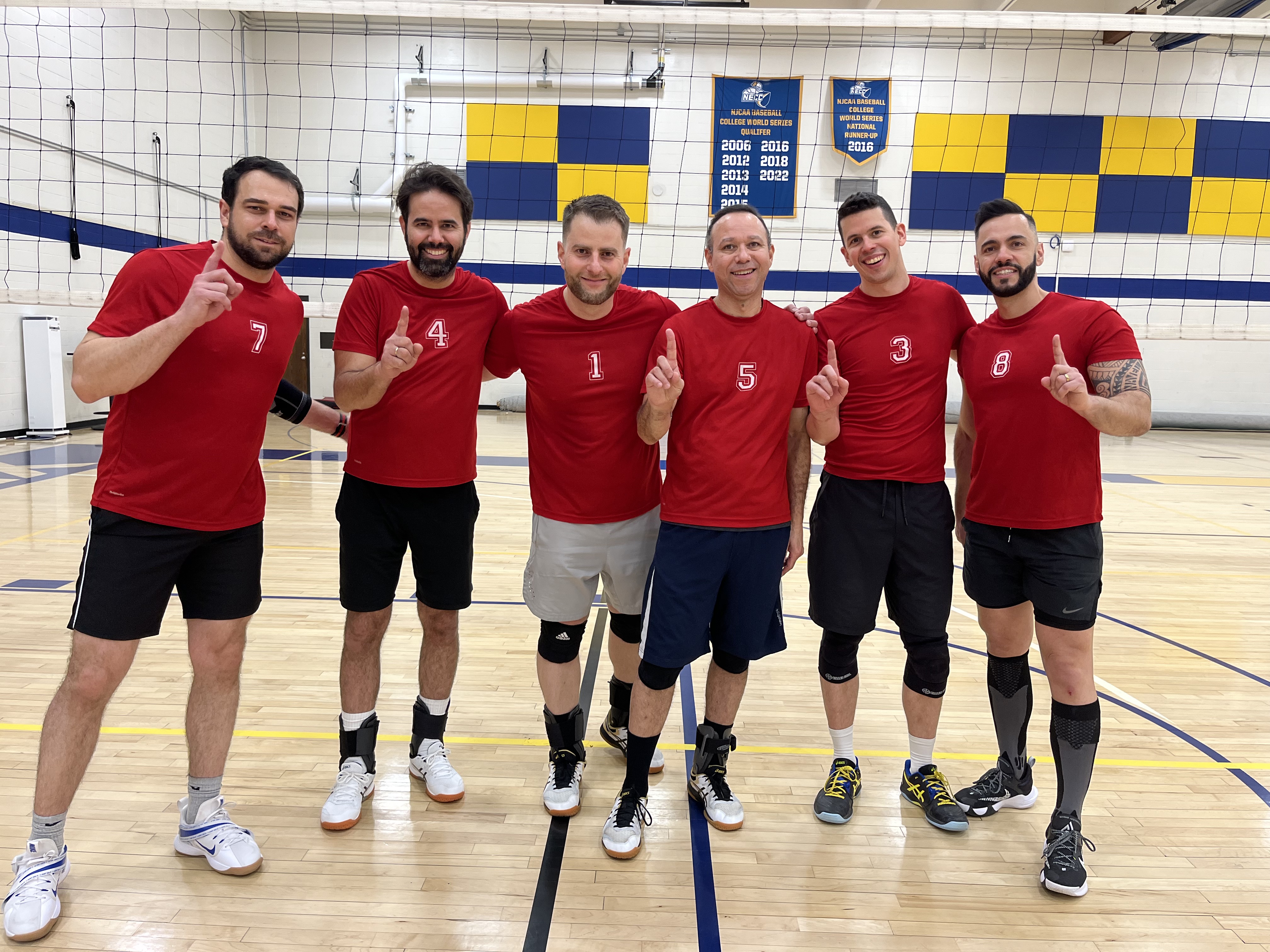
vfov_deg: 53.1
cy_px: 476
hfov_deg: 67.3
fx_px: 954
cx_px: 635
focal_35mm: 26
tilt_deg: -6.0
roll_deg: -1.6
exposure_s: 1/120
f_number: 1.6
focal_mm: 5.1
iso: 125
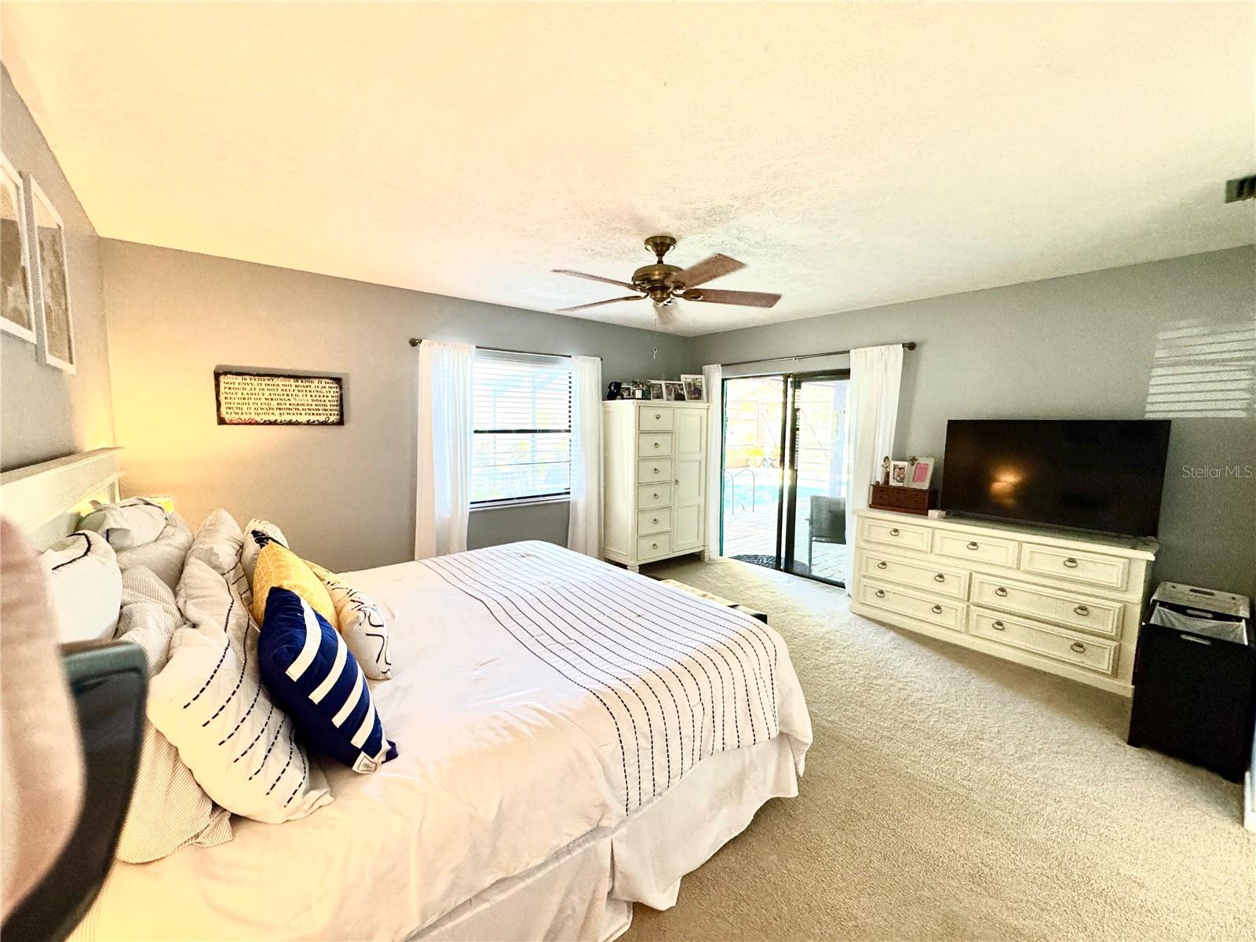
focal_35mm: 14
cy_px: 471
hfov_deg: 102.1
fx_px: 508
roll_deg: -0.8
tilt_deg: -6.0
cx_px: 628
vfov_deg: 85.7
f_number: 2.2
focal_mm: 2.22
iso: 320
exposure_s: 1/120
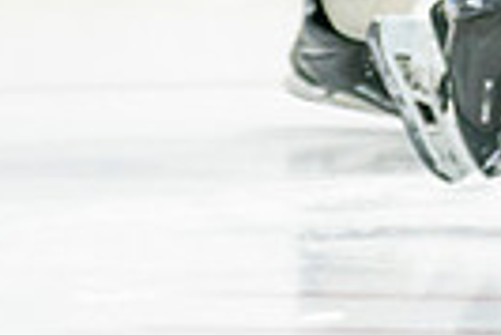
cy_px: -359
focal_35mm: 1330
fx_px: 18529
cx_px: 801
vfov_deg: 1.0
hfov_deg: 1.5
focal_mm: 182
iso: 1000
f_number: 3.2
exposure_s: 1/640
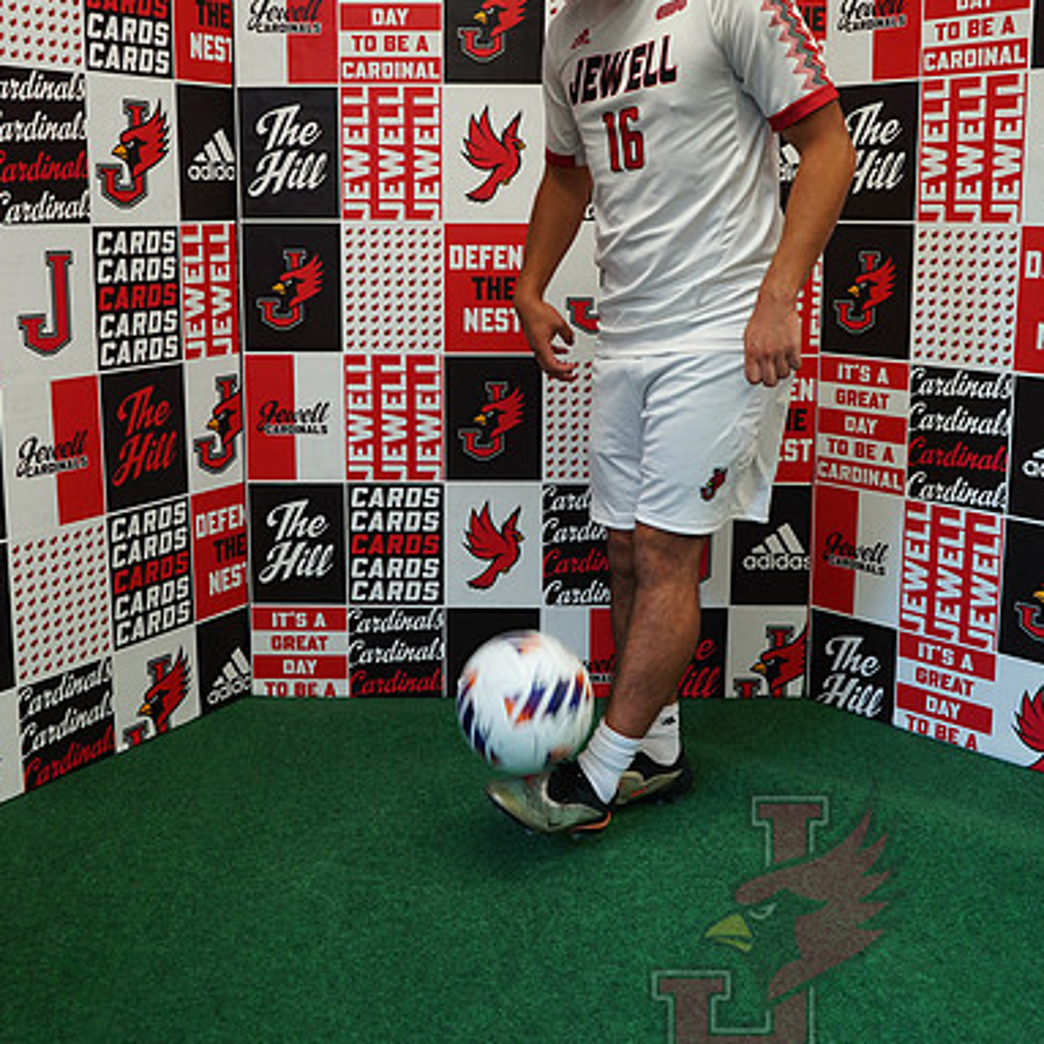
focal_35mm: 36
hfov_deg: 46.0
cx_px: 522
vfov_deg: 45.7
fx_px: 1228
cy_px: 398
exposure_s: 1/160
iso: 1000
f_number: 4
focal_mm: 28
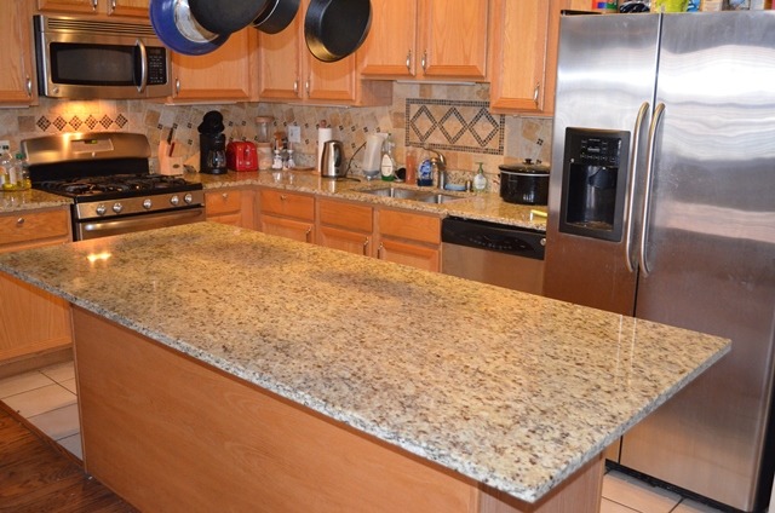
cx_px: 388
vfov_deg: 39.8
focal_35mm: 33
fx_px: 709
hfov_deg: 57.3
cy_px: 256
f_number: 4
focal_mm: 22
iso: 3200
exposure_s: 1/60
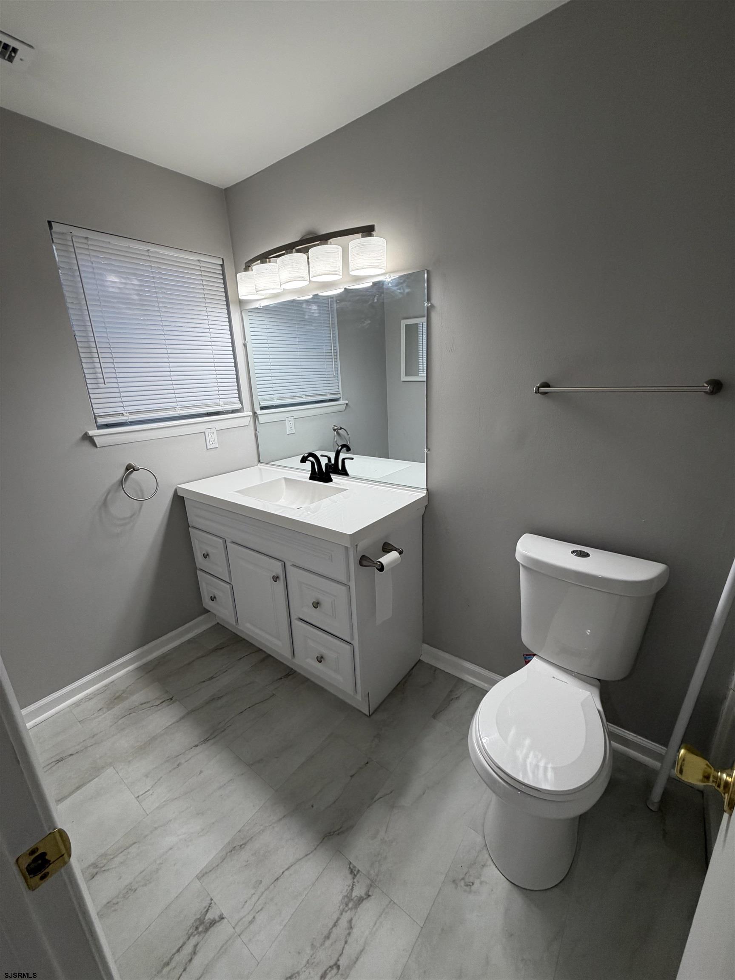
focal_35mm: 14
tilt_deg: -15.9
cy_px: 490
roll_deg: +1.4
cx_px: 368
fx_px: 396
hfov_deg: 85.7
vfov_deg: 102.1
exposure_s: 1/120
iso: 125
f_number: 2.2
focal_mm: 2.22
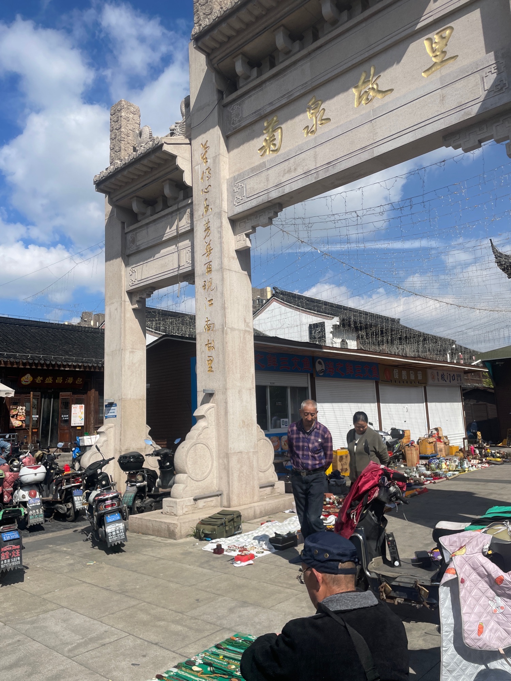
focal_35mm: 26
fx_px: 512
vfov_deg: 67.3
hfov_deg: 53.1
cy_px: 340
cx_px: 256
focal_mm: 4.2
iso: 50
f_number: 1.6
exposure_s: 1/8403
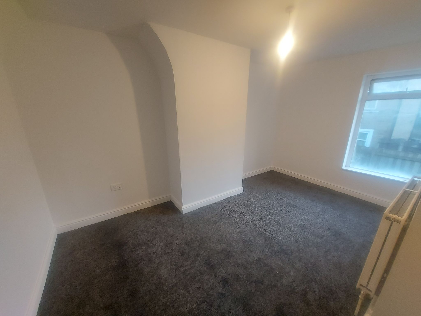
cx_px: 210
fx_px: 158
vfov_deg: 89.9
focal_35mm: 13
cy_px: 158
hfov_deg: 106.2
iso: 320
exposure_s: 1/33
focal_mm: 1.74
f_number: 2.2
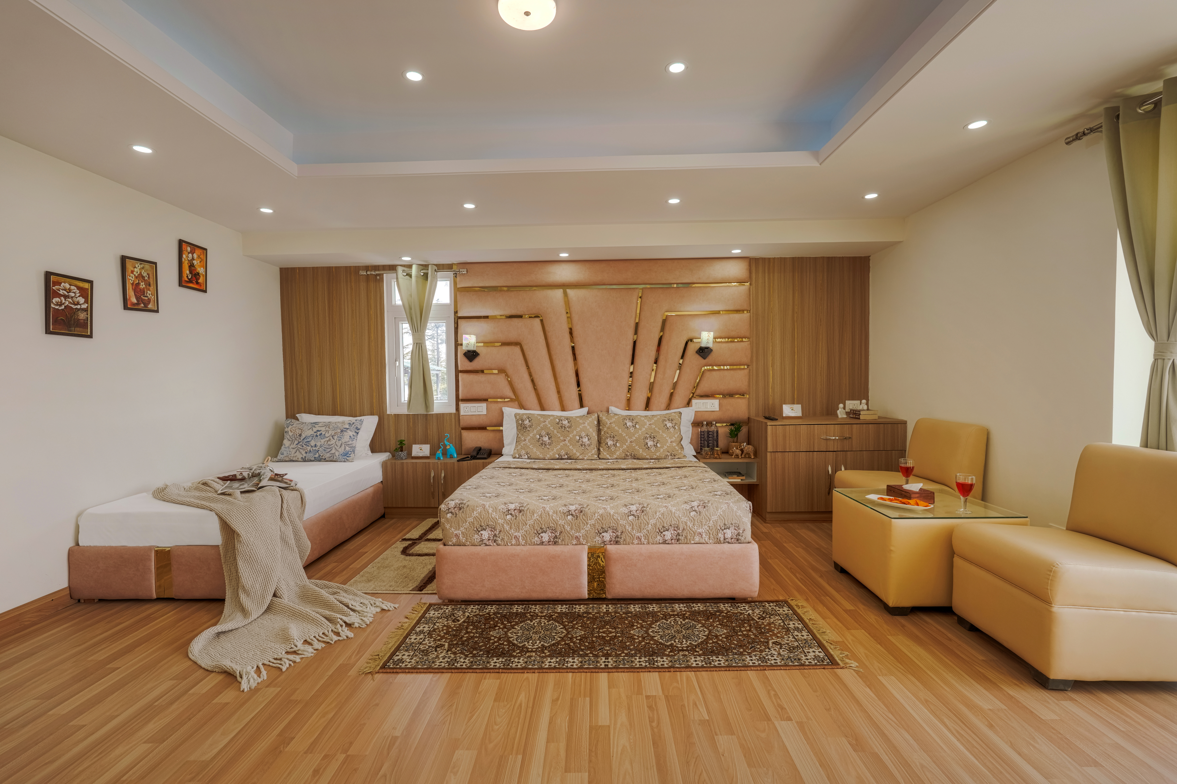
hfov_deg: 96.8
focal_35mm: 16
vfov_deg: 73.7
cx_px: 588
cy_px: 392
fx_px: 523
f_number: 5
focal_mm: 16
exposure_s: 1/25
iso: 320
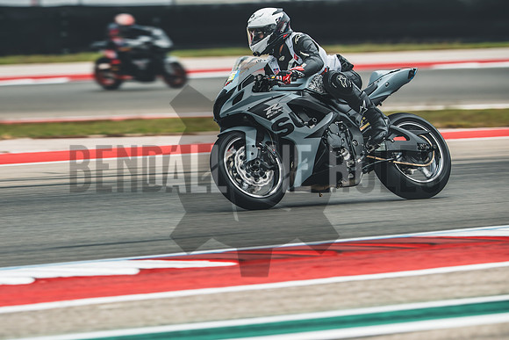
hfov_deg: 4.9
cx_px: 254
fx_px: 5939
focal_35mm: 420
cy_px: 170
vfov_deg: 3.3
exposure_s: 1/320
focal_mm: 280
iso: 160
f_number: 4.5
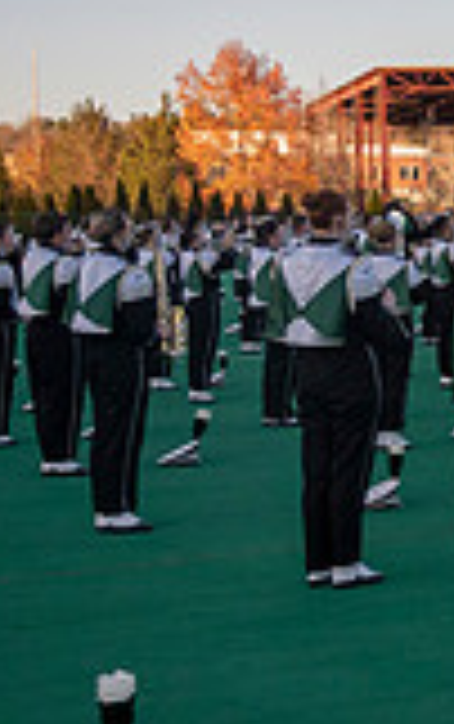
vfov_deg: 23.5
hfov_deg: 12.3
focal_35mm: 88
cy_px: 270
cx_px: 1025
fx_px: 1737
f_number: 4
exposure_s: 1/6400
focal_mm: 24
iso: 2000
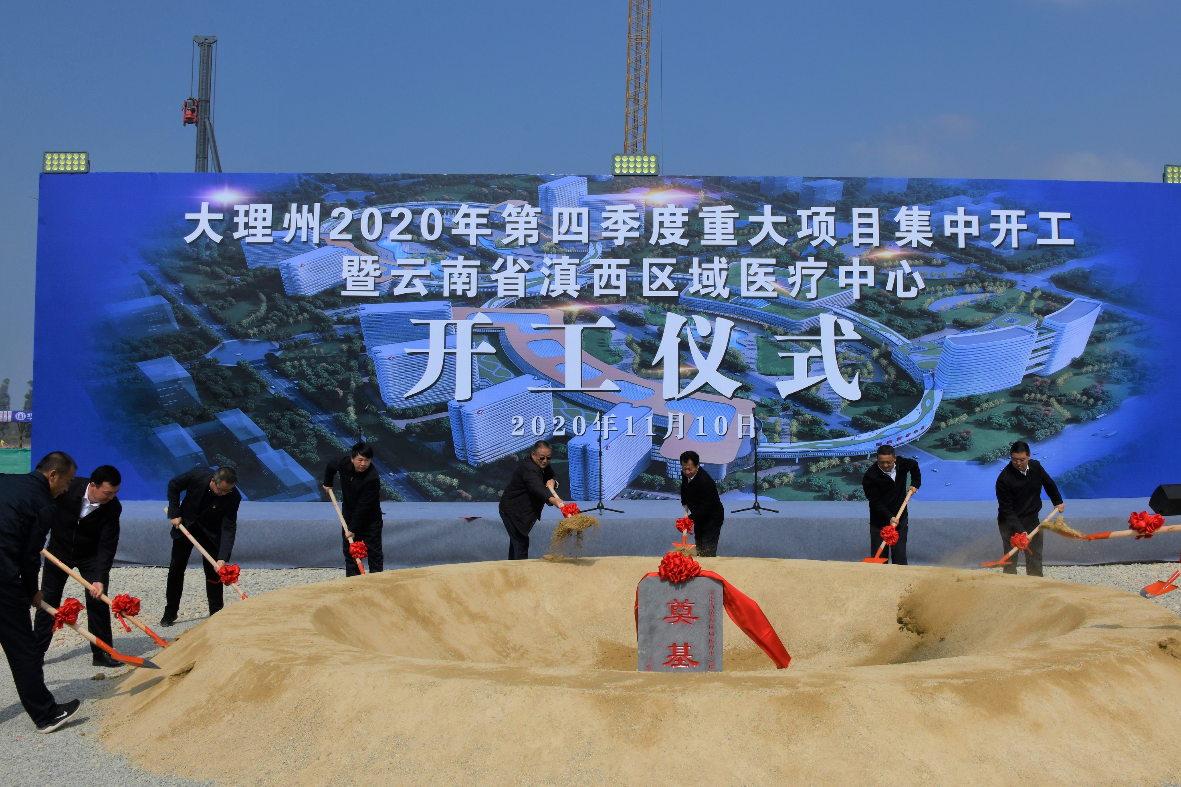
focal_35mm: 38
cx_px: 682
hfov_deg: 50.5
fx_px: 1246
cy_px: 344
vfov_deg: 35.0
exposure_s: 1/800
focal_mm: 28
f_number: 14
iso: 320
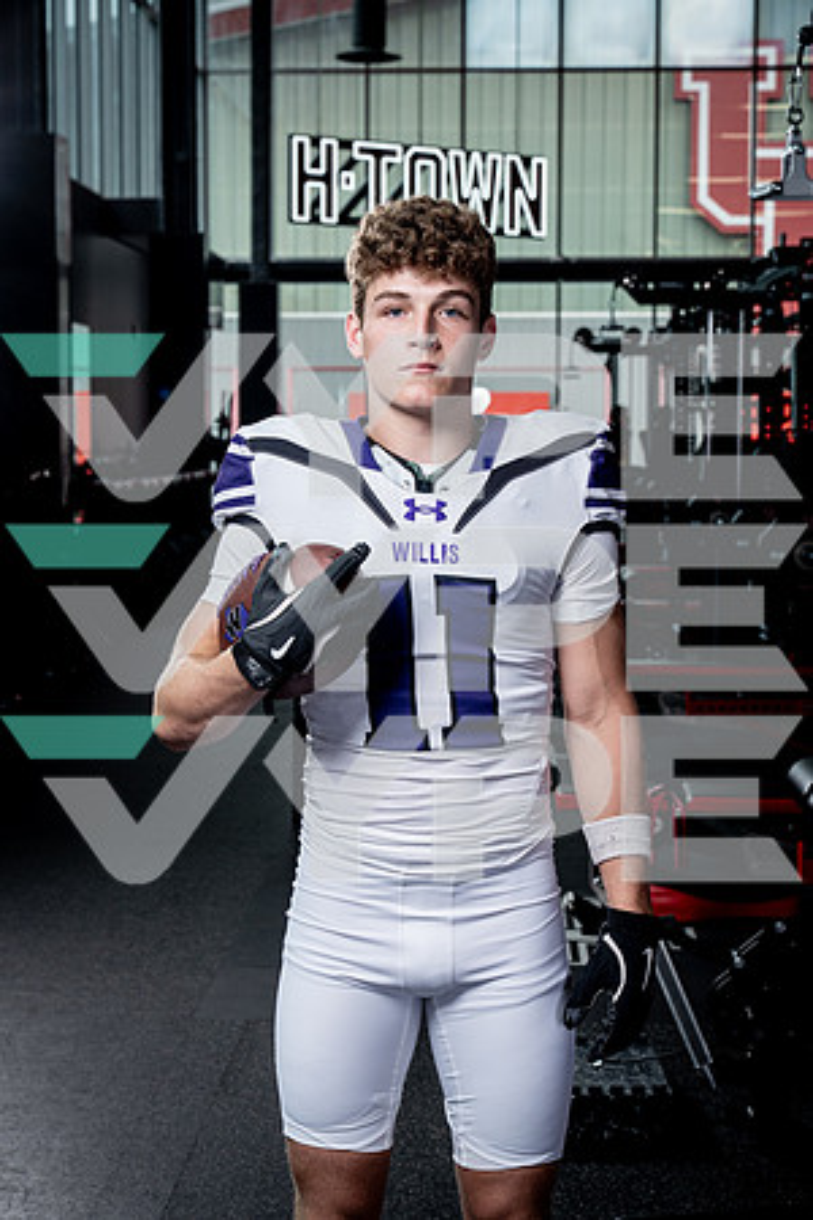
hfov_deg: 19.5
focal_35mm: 70
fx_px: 2371
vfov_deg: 28.8
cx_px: 406
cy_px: 610
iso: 640
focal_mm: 70
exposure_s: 1/250
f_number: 8
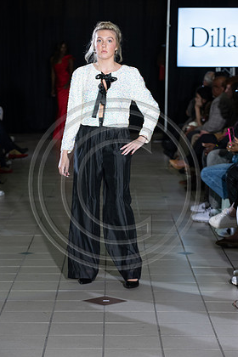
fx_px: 1190
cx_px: 115
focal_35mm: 120
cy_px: 184
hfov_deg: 11.4
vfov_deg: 17.1
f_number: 5
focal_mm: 112
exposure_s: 1/160
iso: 1250
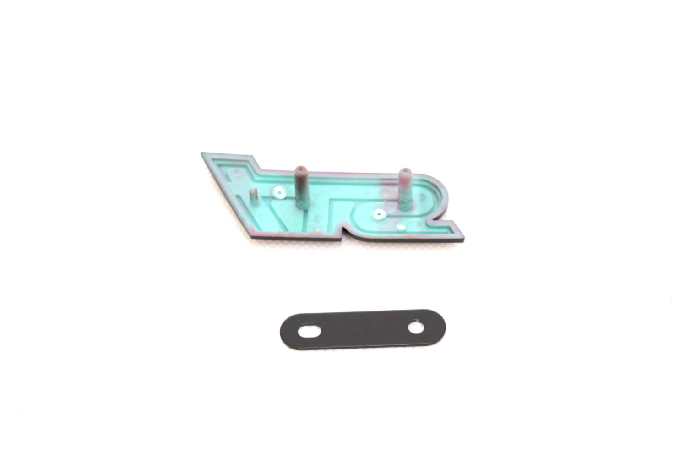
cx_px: 342
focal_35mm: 82
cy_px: 229
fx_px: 1571
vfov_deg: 16.6
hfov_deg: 24.6
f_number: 5.6
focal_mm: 55
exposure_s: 1/125
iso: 400
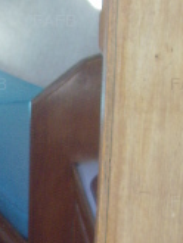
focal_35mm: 151
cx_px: -41
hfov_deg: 9.7
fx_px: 1063
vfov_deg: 12.9
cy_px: 234
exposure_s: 1/45
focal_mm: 6.6
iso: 160
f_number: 3.5
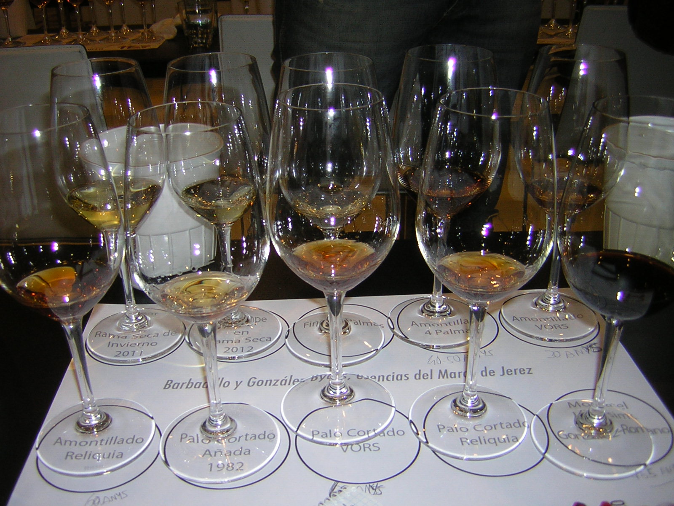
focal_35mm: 36
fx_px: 701
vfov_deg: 39.7
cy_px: 253
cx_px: 337
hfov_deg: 51.4
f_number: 2.6
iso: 50
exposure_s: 1/60.1
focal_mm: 4.7
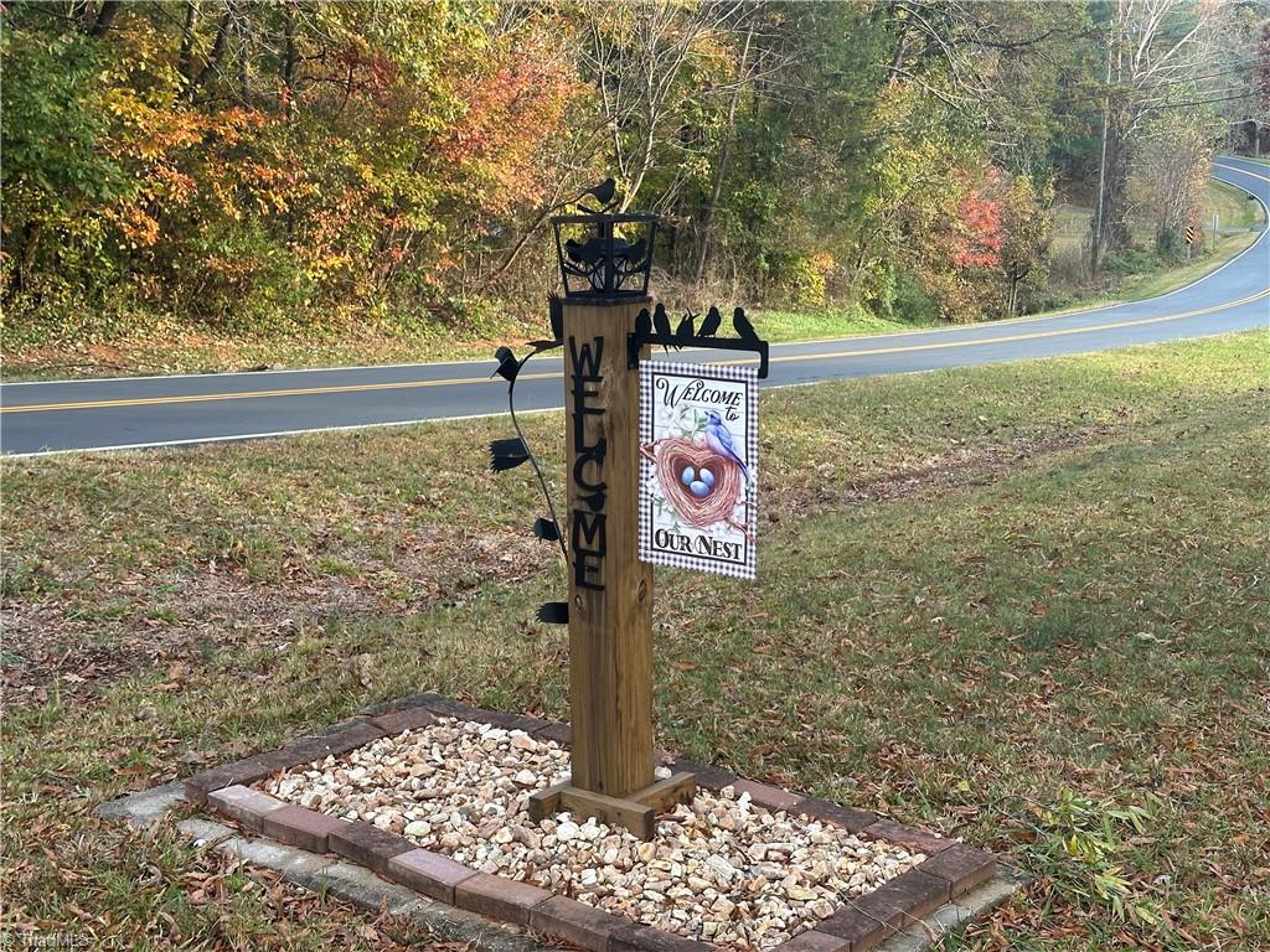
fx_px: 1761
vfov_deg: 30.3
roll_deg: +0.0
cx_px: 635
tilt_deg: -10.6
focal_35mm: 48
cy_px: 476
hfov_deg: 39.7
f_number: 1.78
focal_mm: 6.86
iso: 64
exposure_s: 1/158
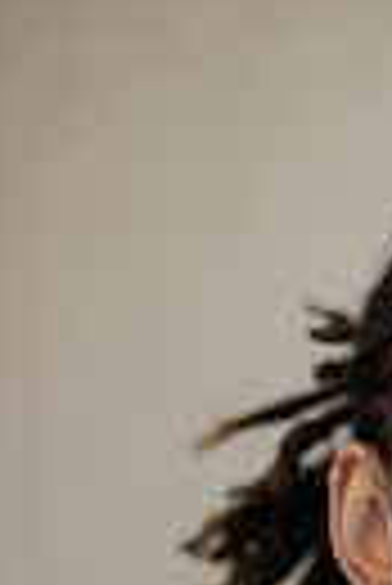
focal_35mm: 173
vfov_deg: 11.5
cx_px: 590
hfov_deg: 7.8
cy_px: 814
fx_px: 2818
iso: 200
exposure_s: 1/160
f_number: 2
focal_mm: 50
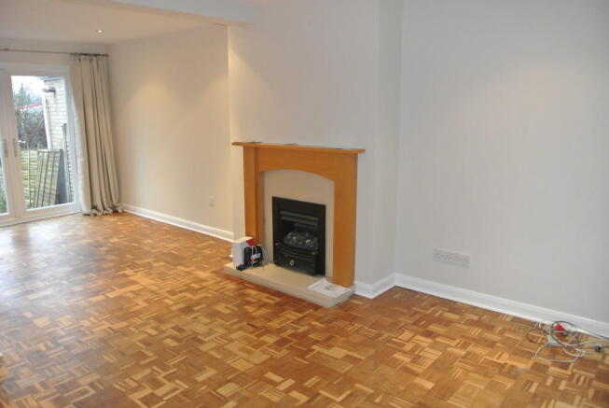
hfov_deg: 67.3
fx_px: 457
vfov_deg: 48.0
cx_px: 304
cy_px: 204
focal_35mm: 27
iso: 800
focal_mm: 10
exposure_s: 1/60
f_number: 3.5
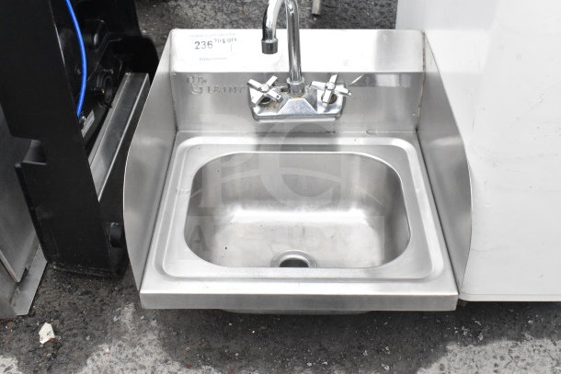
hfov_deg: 45.0
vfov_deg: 30.9
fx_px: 678
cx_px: 280
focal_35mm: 44
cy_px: 187
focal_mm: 29
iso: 6400
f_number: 14
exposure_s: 1/800
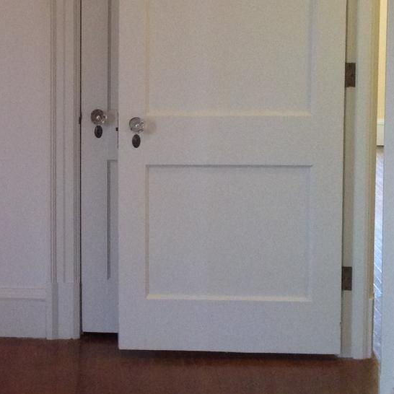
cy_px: 81
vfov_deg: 14.9
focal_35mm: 116
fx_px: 1494
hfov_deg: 14.6
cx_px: -47
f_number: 2.4
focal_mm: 4.28
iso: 200
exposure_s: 1/20
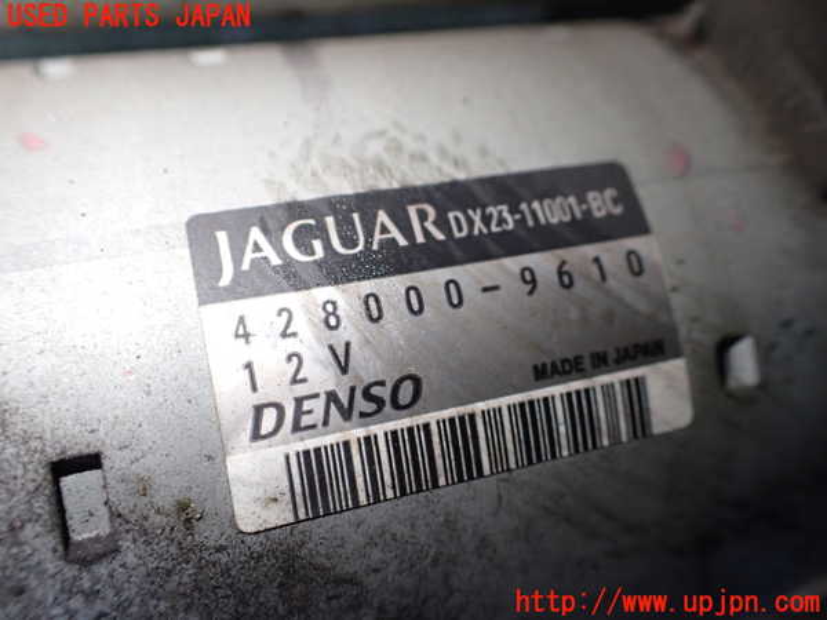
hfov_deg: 60.0
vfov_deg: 46.8
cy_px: 310
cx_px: 414
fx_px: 717
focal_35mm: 30
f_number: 2.3
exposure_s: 1/125
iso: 320
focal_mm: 5.4
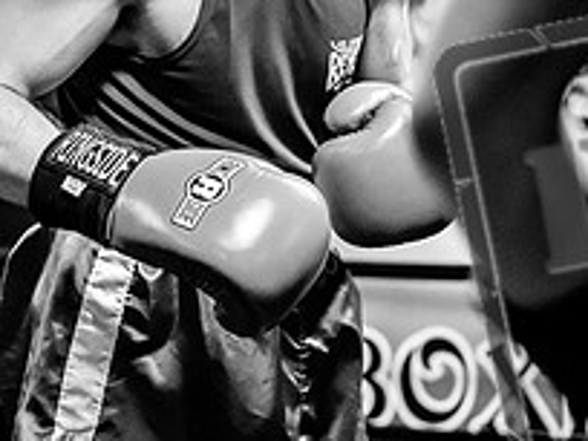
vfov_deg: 8.3
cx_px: 441
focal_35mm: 178
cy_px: 94
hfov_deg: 11.1
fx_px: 3024
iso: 8000
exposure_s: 1/1000
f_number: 2.8
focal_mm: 65
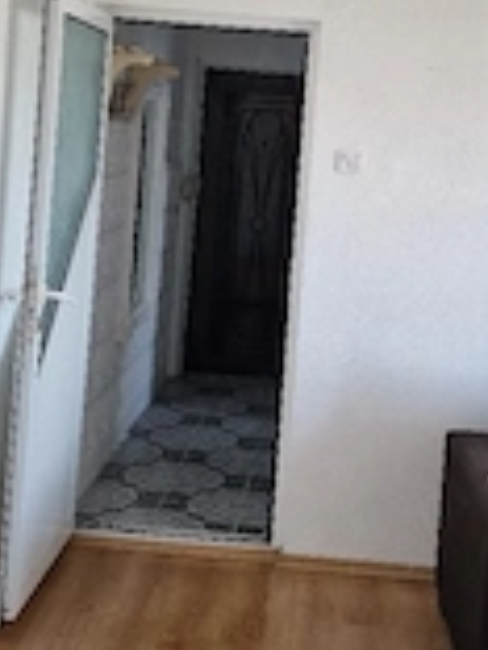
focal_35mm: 59
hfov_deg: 24.7
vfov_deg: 32.0
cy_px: 154
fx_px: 1109
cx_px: 304
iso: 200
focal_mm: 6.4
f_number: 1.8
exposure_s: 1/182
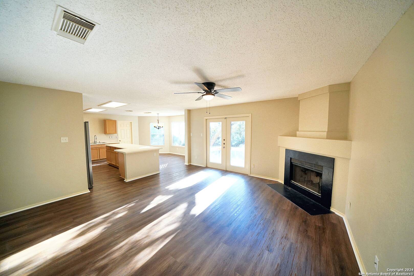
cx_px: 207
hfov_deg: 112.6
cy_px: 138
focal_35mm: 12
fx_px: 138
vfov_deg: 90.1
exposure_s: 1/160
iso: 640
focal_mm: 12
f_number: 4
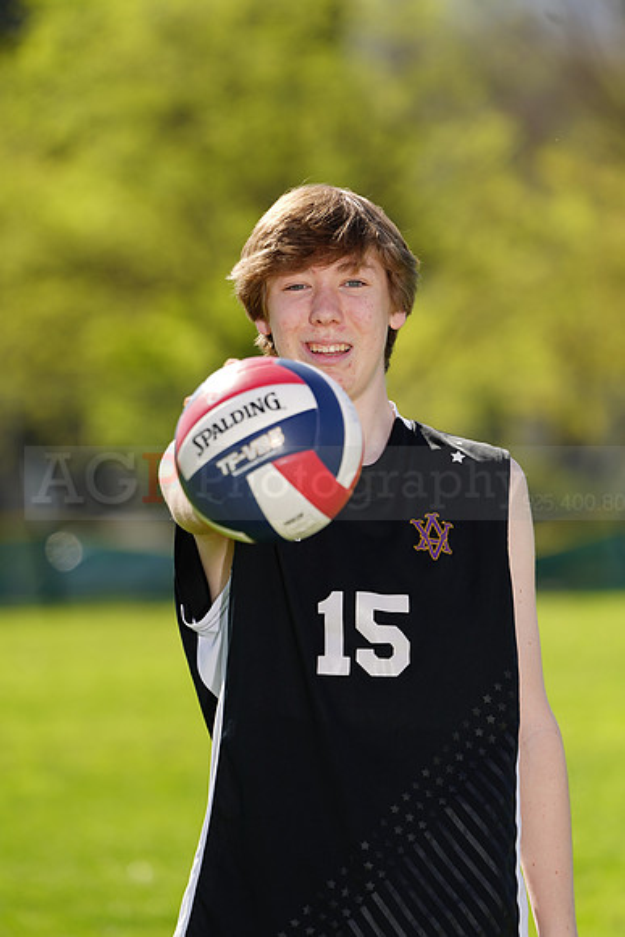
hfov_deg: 4.2
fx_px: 8432
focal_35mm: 324
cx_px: 312
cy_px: 468
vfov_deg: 6.4
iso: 64
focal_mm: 324
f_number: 6.3
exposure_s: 1/200
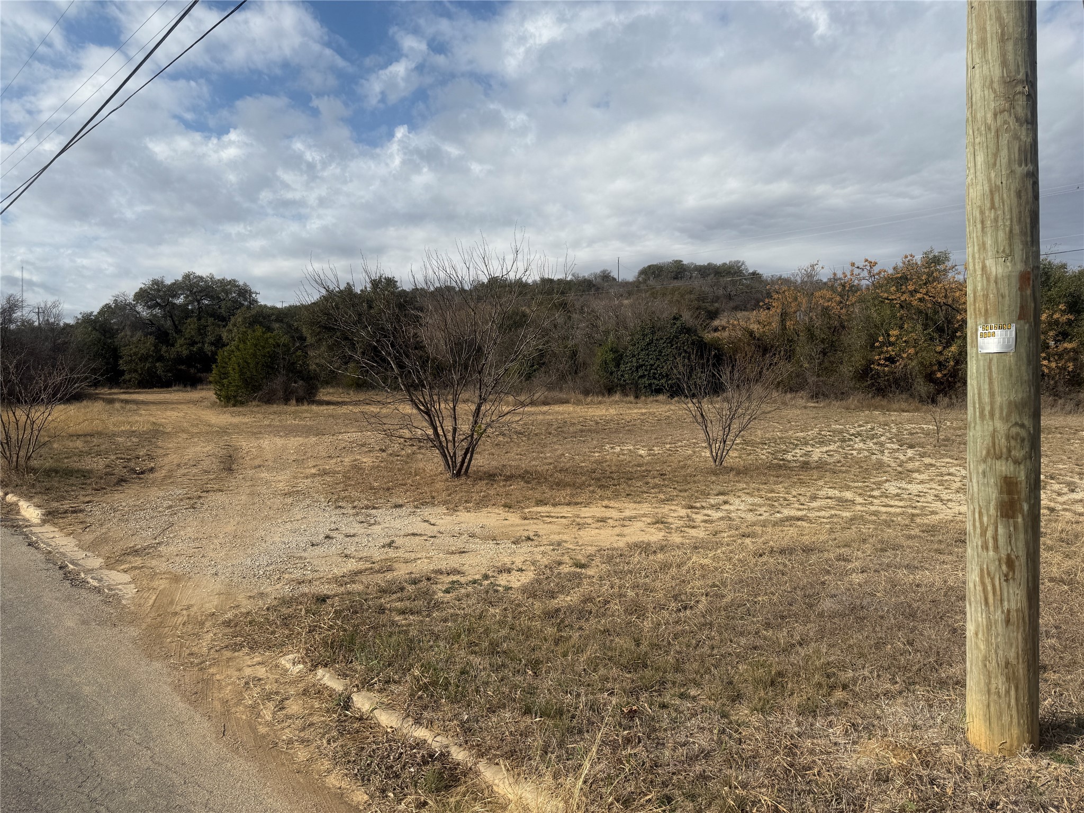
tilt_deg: -0.4
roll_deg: +0.2
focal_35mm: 24
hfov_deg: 71.6
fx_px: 752
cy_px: 406
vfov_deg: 56.8
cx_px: 542
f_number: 1.78
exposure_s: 1/6711
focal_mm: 6.76
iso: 80
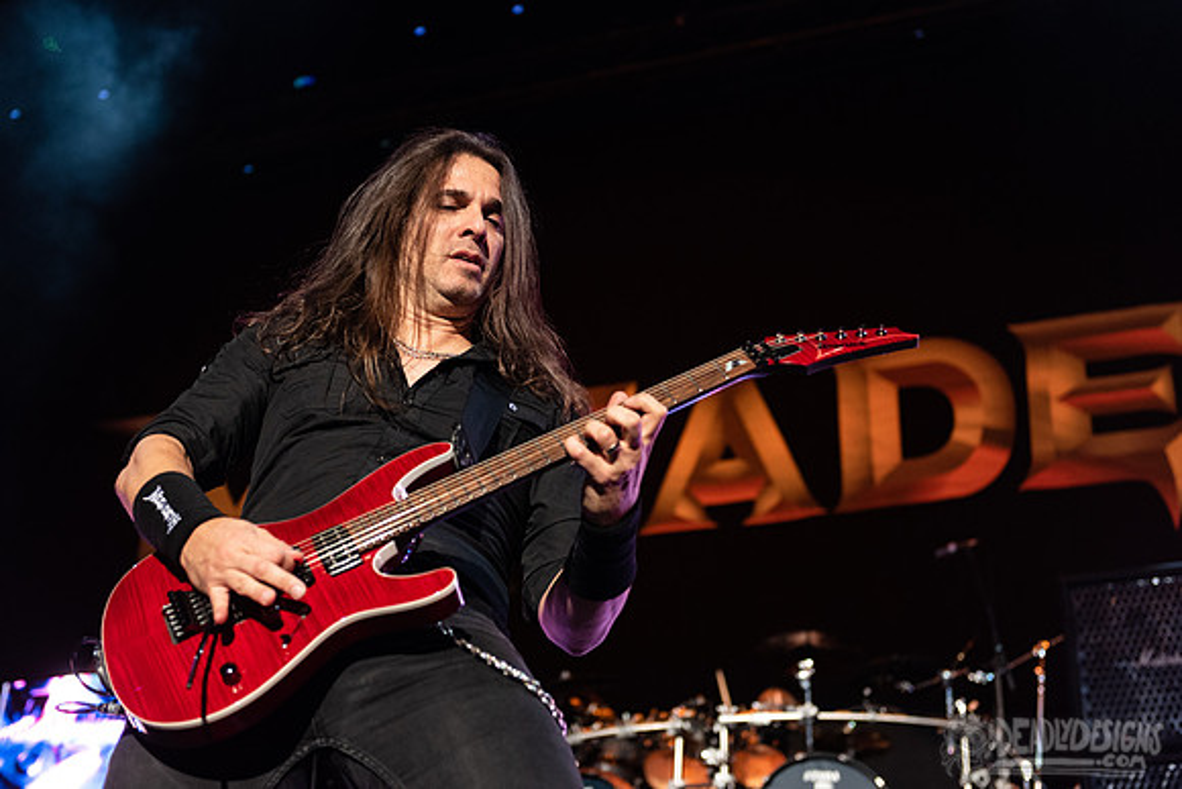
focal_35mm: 57
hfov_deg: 35.0
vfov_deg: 23.8
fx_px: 1873
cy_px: 356
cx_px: 534
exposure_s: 1/320
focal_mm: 52
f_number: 3.2
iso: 2000
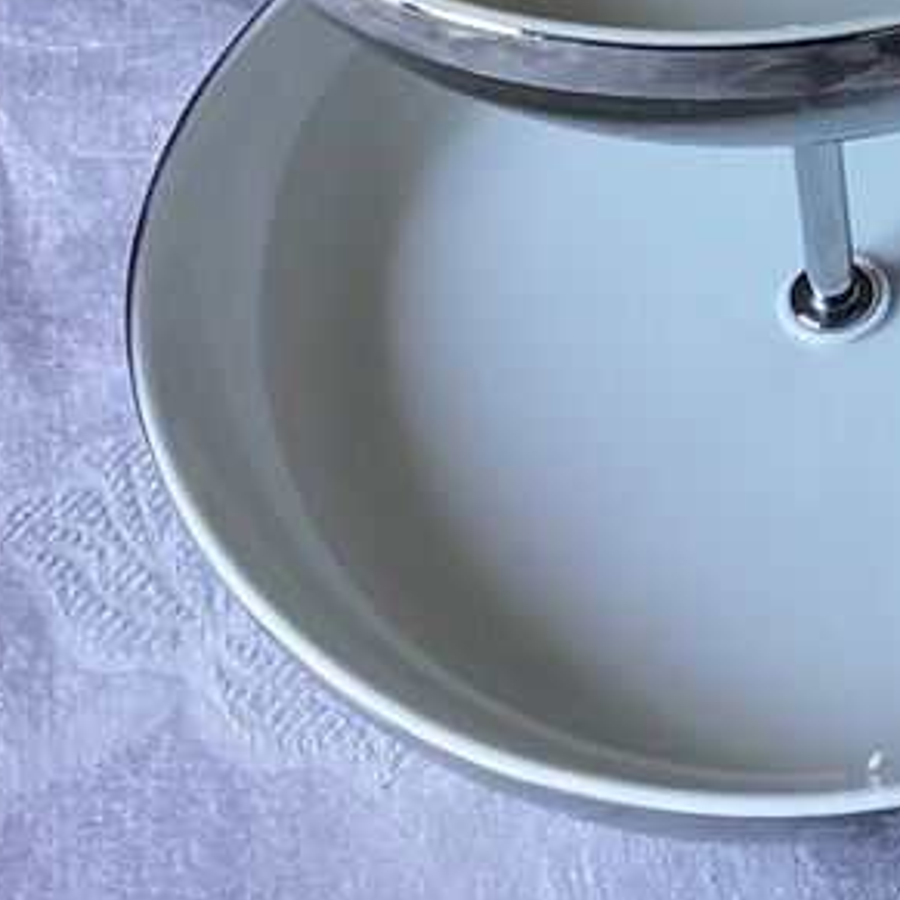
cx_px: 1104
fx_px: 2765
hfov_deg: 17.5
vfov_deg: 17.9
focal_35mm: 94
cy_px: -56
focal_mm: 3.3
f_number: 2.4
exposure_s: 1/60
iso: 125
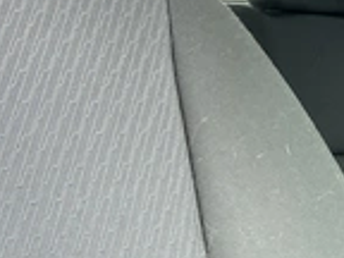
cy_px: -81
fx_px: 775
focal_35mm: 78
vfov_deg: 17.7
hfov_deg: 23.5
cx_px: -33
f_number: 1.8
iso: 50
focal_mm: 3
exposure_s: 1/122
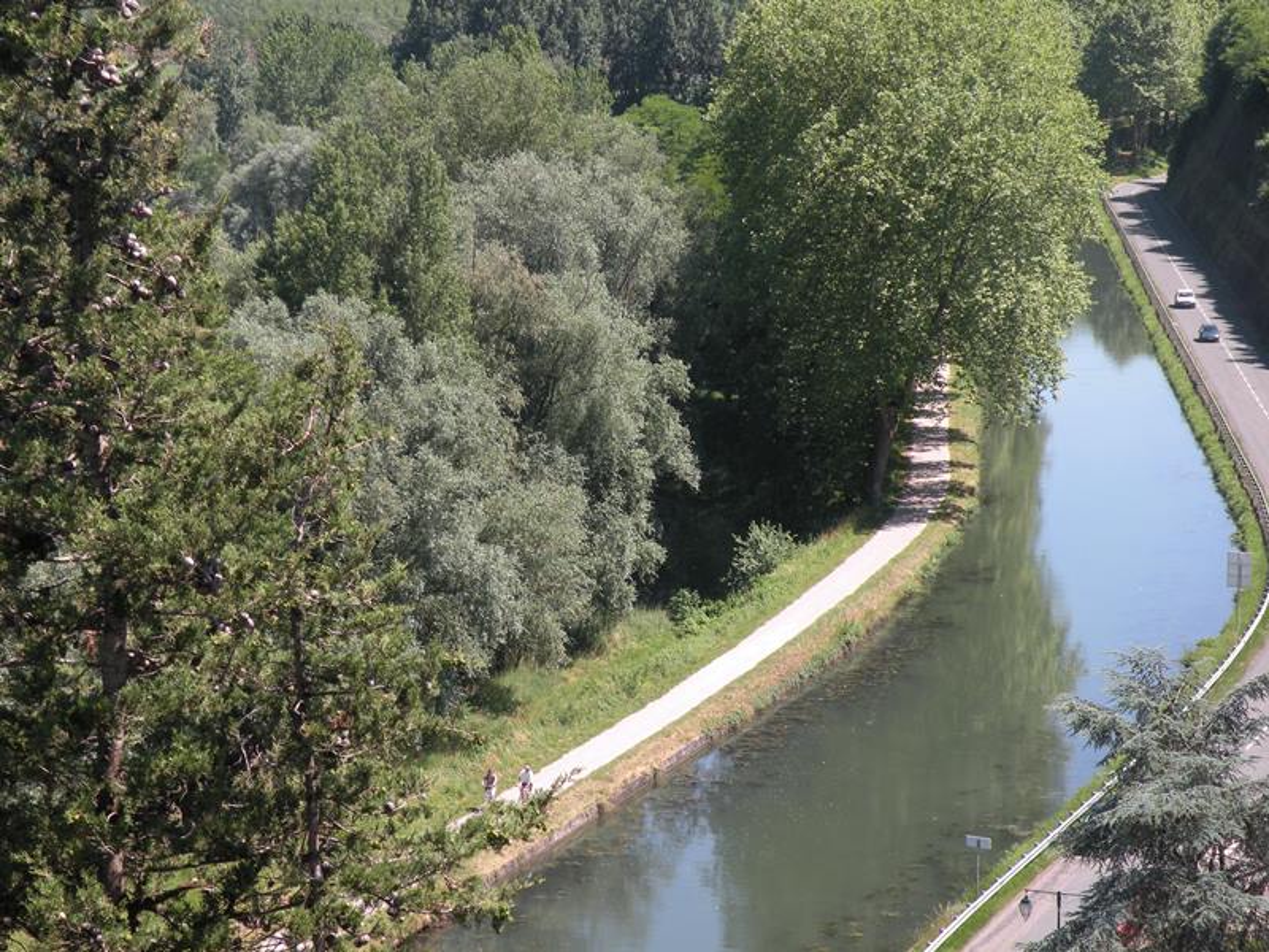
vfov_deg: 13.5
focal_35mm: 110
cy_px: 476
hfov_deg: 17.9
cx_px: 634
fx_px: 4033
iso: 64
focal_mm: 19.4
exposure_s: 1/169
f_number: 5.6
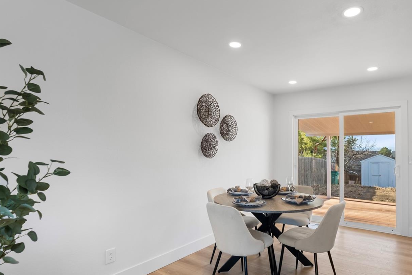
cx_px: 250
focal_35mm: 21
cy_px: 158
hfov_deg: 80.1
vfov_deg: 59.2
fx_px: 240
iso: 200
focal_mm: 16
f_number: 8
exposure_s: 1/6
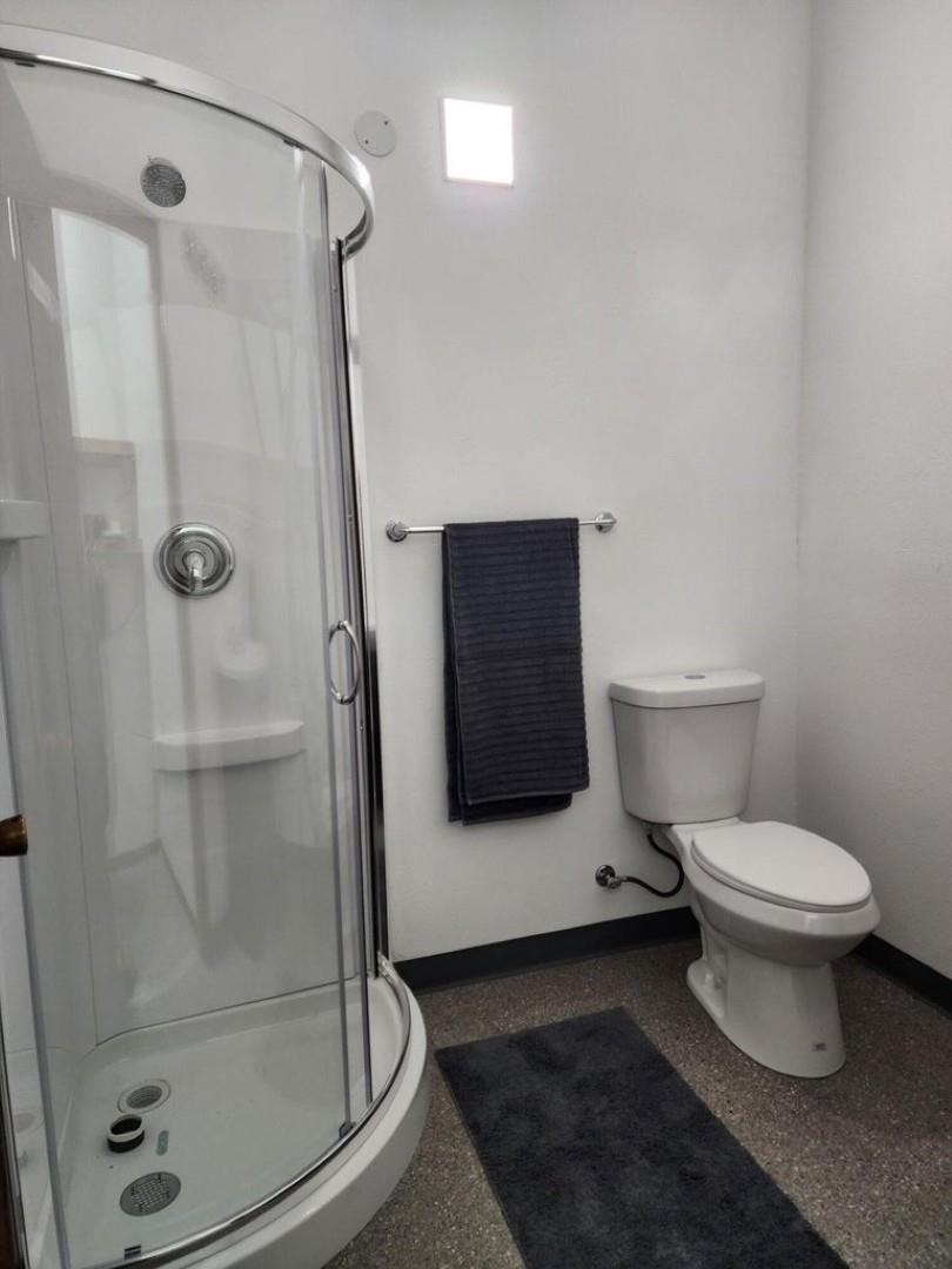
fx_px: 843
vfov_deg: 73.9
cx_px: 476
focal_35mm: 23
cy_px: 634
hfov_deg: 58.9
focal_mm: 6.4
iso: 320
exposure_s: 1/120
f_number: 1.8
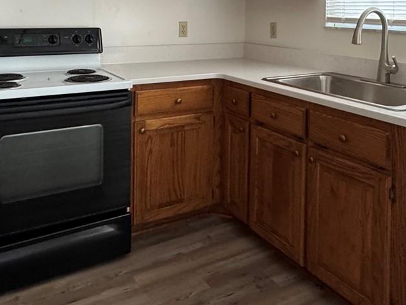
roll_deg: -0.3
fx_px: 422
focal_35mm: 36
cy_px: 24
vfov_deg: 36.9
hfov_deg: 51.3
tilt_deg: -2.3
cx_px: 207
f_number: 2.2
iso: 320
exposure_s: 1/63
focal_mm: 2.22
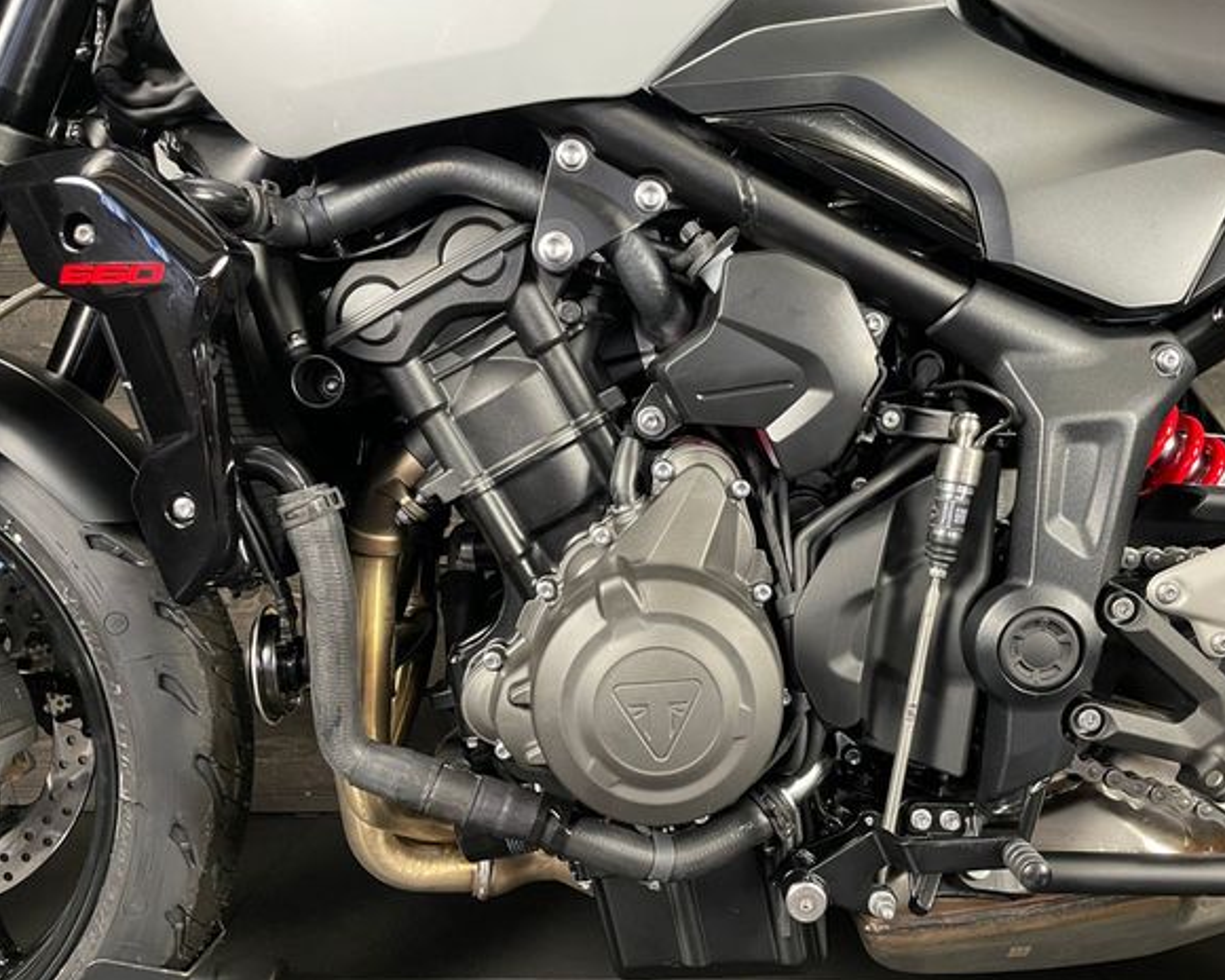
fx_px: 1015
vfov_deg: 51.5
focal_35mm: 28
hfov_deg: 62.2
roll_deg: -0.5
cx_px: 638
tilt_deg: -4.3
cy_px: 498
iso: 500
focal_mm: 4.2
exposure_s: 1/33
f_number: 1.6
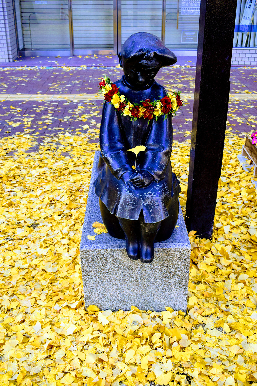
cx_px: 128
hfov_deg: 35.5
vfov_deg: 51.3
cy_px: 193
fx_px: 402
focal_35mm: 38
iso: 400
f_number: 5.6
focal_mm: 25
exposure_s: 1/125
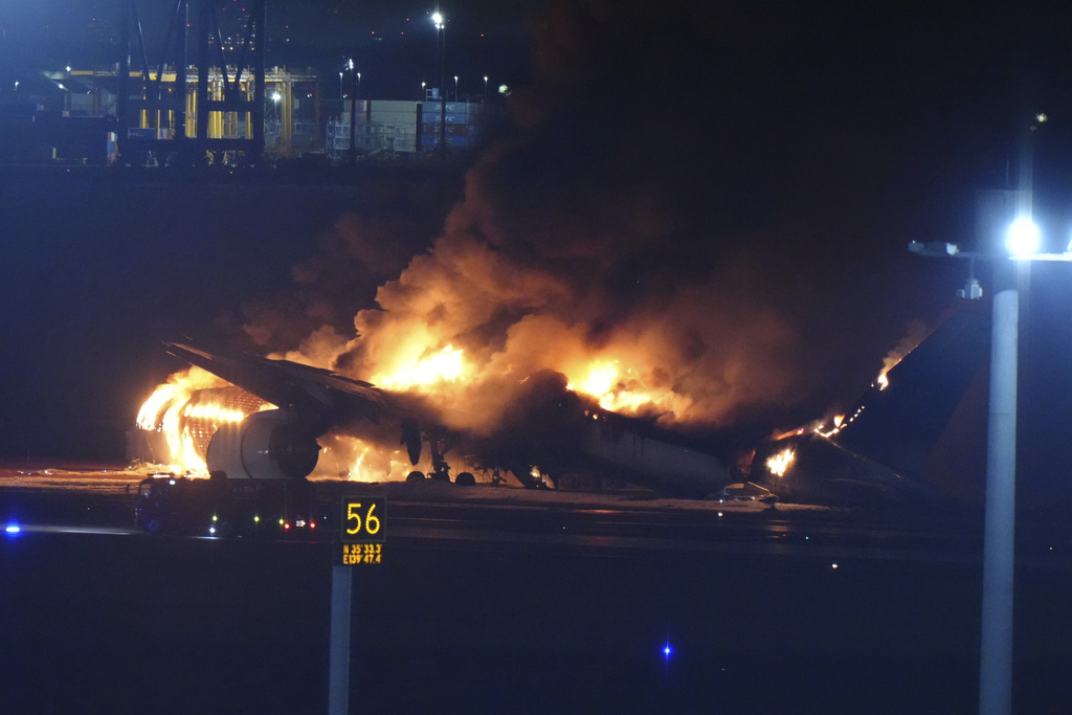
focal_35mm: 573
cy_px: 358
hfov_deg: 3.6
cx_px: 536
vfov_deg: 2.4
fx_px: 17064
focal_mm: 382
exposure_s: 1/50
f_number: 5.6
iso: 10000
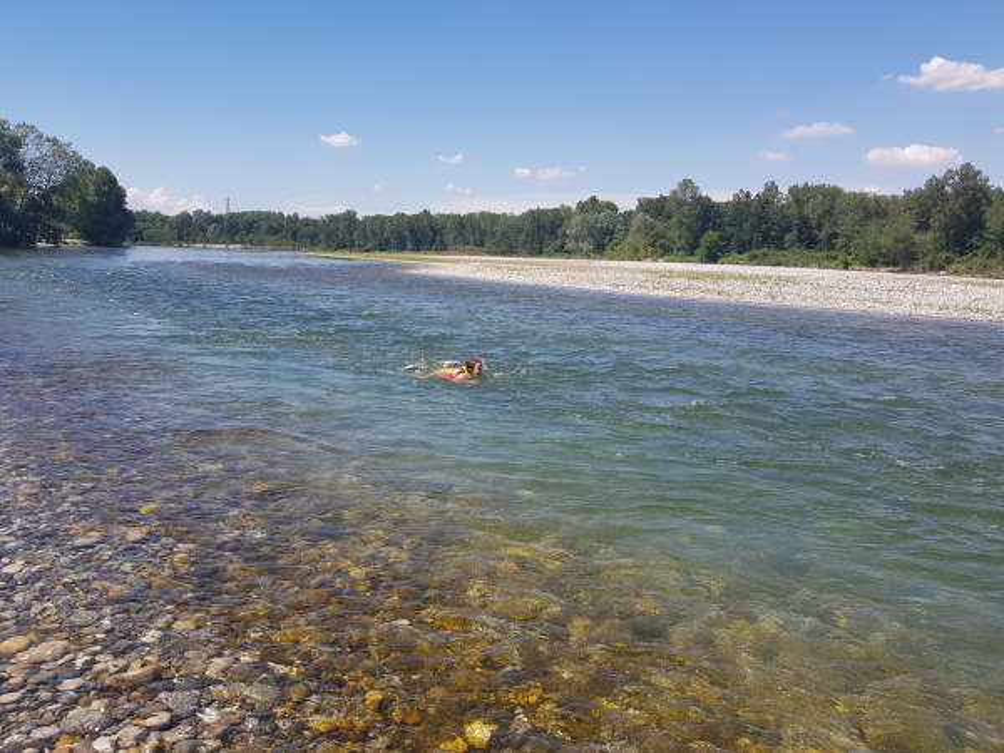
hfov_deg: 67.3
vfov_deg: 53.1
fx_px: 754
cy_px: 376
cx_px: 502
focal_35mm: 26
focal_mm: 4.2
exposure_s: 1/1984
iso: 40
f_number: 1.7
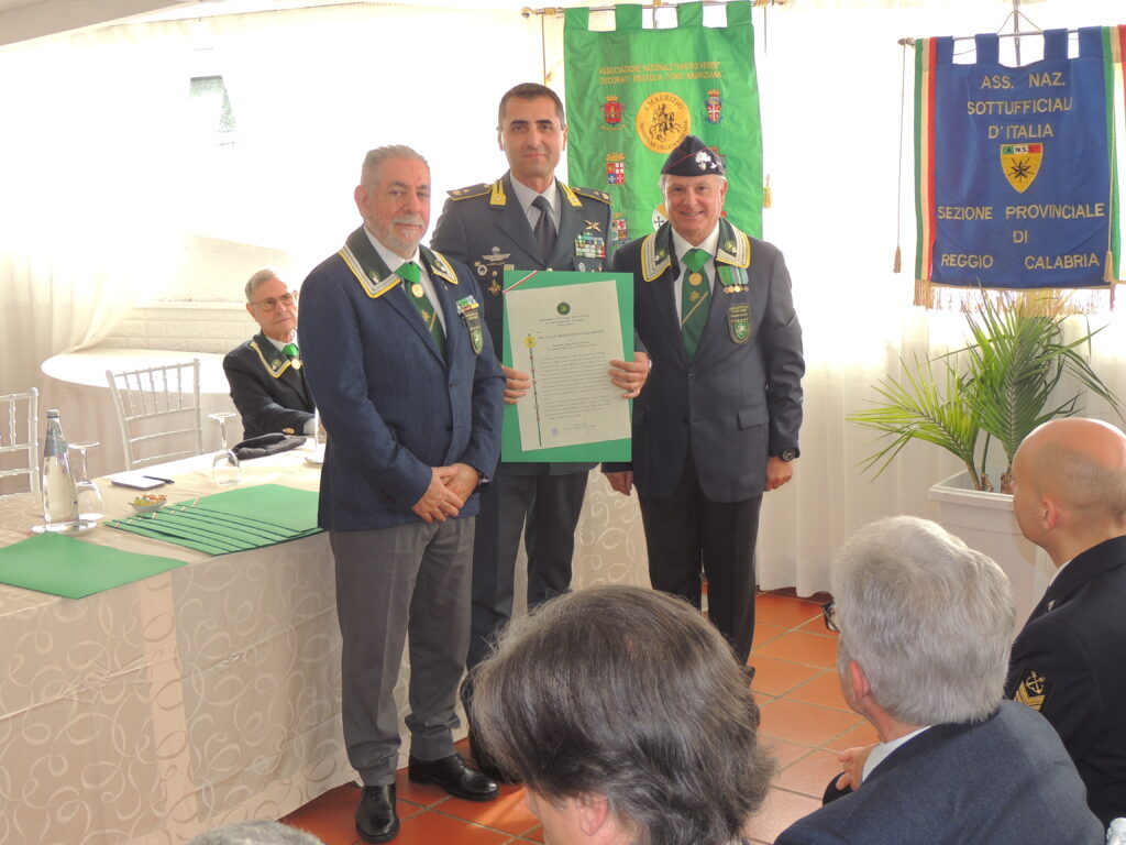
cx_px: 563
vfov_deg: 29.1
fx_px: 1626
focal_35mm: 50
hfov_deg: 38.2
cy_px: 422
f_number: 3.6
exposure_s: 1/60
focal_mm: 8.9
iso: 100
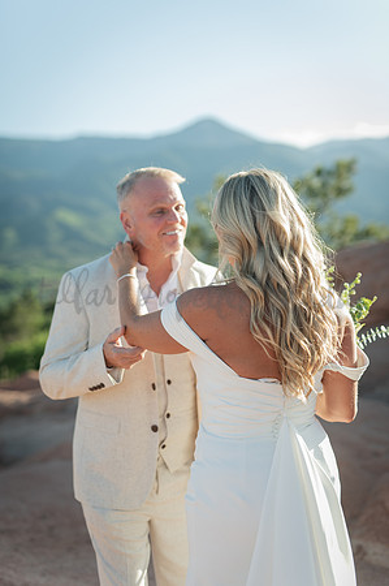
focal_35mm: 50
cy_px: 293
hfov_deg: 26.9
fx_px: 812
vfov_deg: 39.6
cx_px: 194
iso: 100
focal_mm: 50
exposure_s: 1/1000
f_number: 2
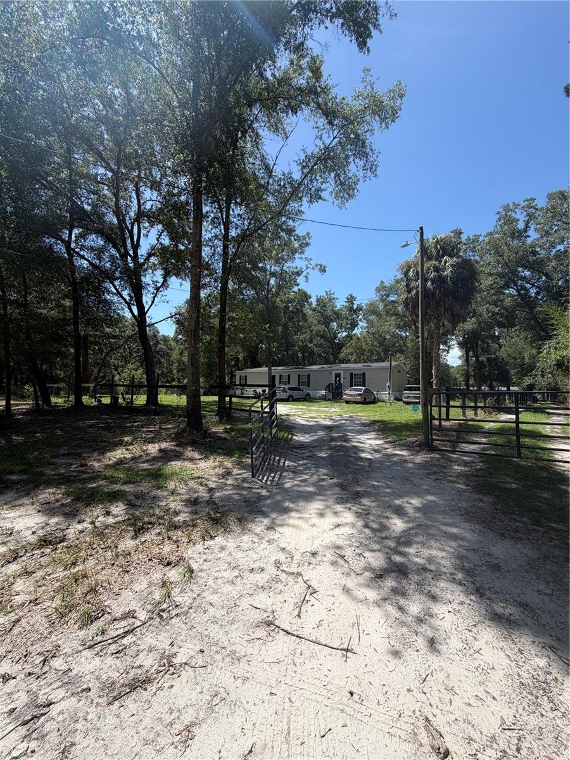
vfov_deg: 102.1
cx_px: 285
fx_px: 307
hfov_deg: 85.7
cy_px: 380
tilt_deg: +3.0
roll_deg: -1.8
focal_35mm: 14
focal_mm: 2.22
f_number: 2.2
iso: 25
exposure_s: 1/770
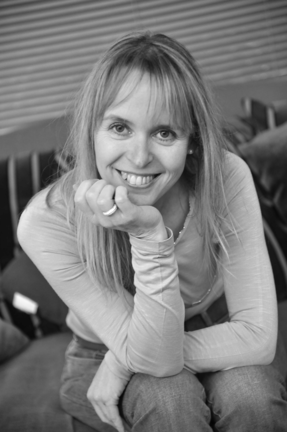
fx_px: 1102
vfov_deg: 22.2
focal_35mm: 92
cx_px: 144
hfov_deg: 14.8
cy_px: 216
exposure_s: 1/100
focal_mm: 92
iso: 2000
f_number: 4
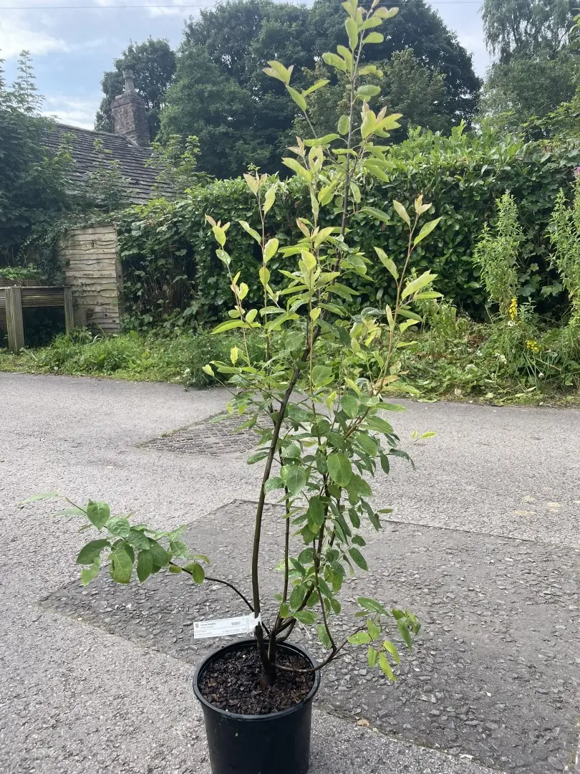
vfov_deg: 67.3
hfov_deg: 53.1
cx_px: 290
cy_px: 387
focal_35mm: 26
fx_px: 581
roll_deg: +0.8
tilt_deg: -7.9
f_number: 1.6
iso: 32
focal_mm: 4.2
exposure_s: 1/910
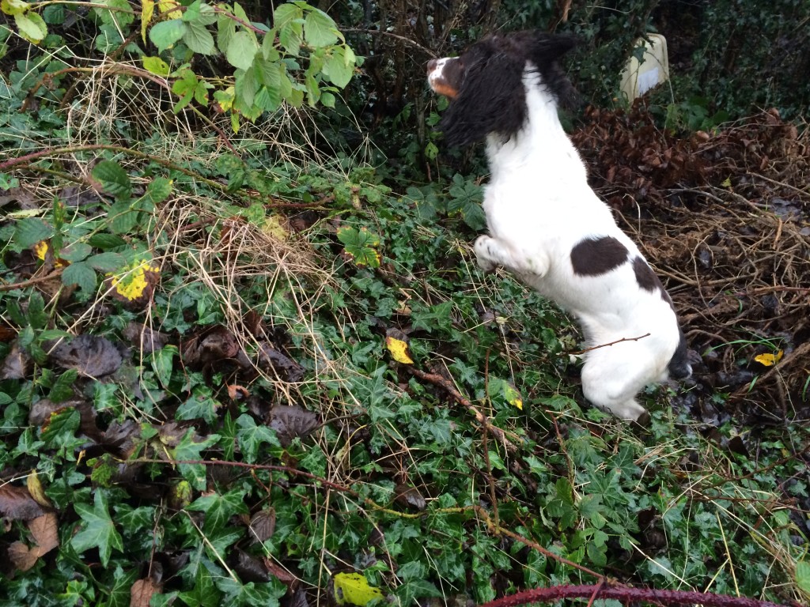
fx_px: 679
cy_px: 304
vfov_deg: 48.2
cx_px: 405
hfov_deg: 61.7
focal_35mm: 29
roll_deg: -3.0
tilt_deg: -40.8
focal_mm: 4.15
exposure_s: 1/33
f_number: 2.2
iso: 80
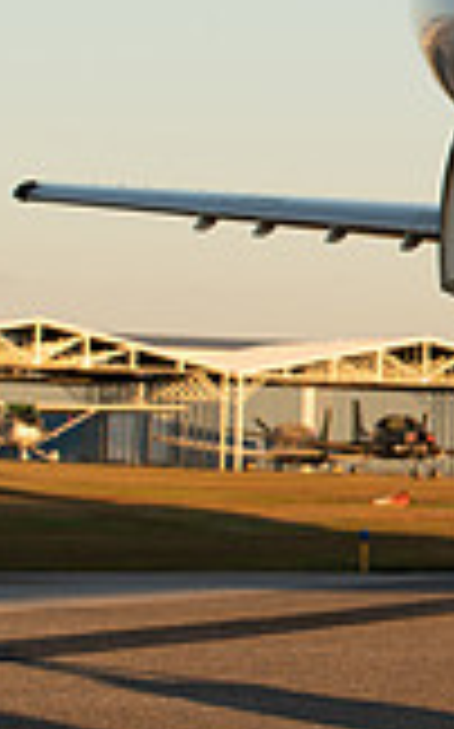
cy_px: 194
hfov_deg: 4.9
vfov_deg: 8.2
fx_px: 5057
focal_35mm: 255
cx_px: 1277
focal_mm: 70
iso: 250
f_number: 9
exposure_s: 1/200
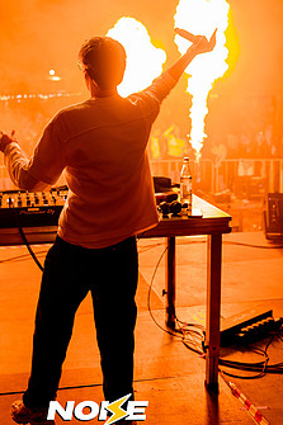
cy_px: 174
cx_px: 98
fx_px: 555
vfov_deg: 41.8
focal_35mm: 47
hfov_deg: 28.5
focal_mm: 35
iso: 640
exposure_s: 1/160
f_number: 2.8
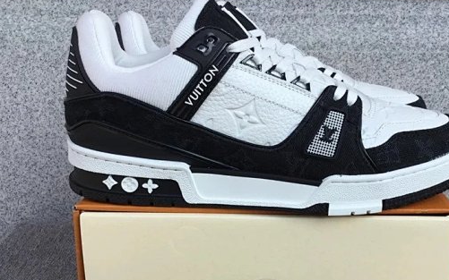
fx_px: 514
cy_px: 179
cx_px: 271
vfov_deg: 30.4
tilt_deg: -15.6
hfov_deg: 46.9
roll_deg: -0.6
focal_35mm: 42
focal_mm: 3.3
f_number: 2.4
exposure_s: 1/566
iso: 25
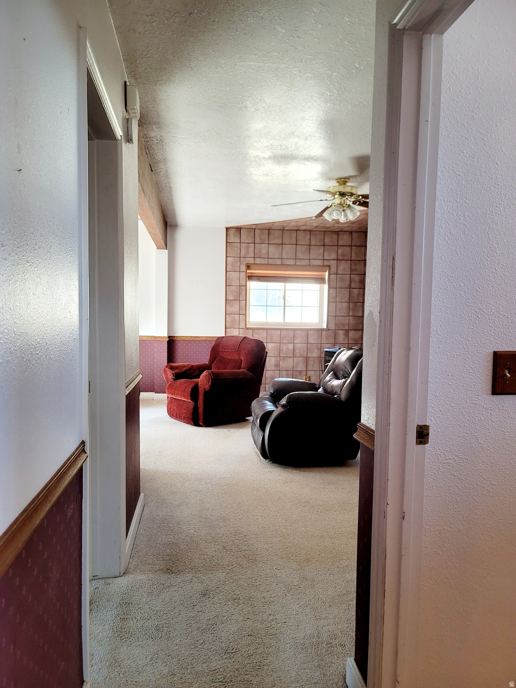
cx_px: 258
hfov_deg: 54.9
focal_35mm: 25
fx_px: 497
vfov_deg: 69.4
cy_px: 344
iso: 200
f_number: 1.8
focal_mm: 7
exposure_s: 1/60.2
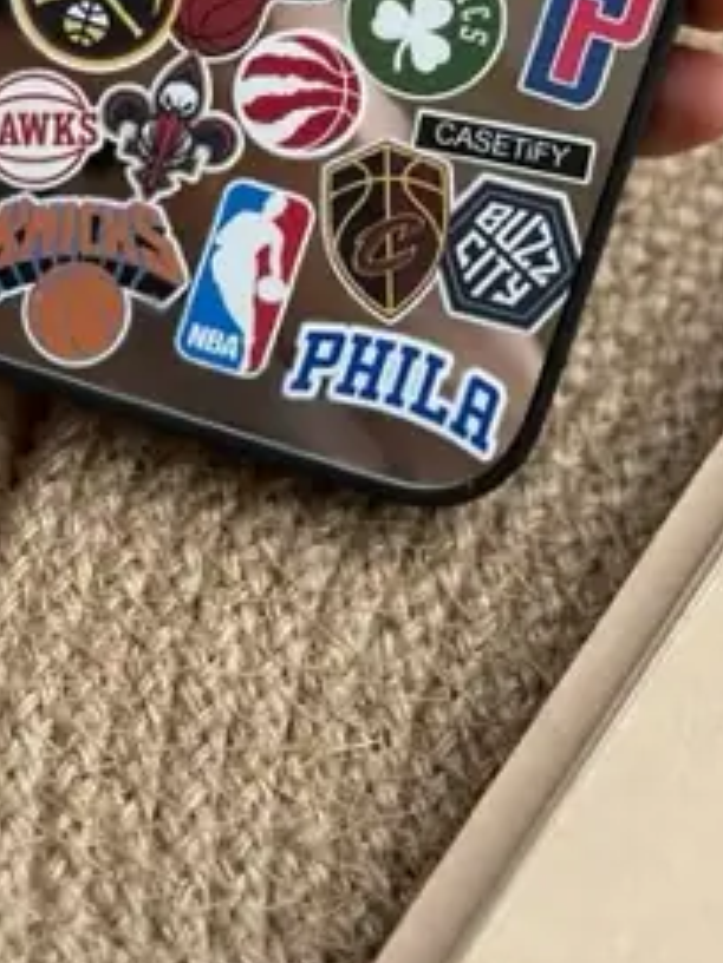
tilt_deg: -59.5
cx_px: 383
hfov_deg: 13.1
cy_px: -145
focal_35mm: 113
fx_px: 3147
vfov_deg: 16.8
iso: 80
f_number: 1.78
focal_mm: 6.86
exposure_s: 1/612
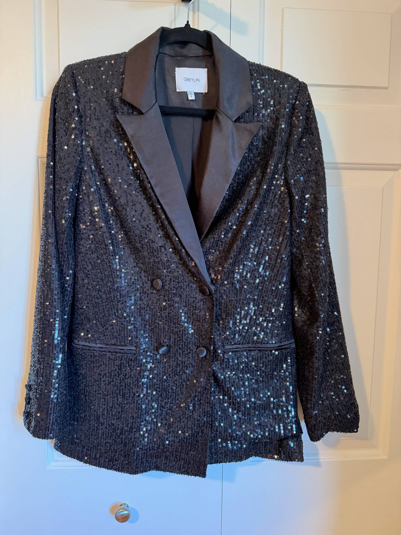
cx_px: 200
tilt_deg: -6.4
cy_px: 268
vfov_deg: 71.6
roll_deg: -0.8
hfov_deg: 56.8
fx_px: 371
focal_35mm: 24
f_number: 1.78
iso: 640
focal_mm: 6.76
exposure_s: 1/60
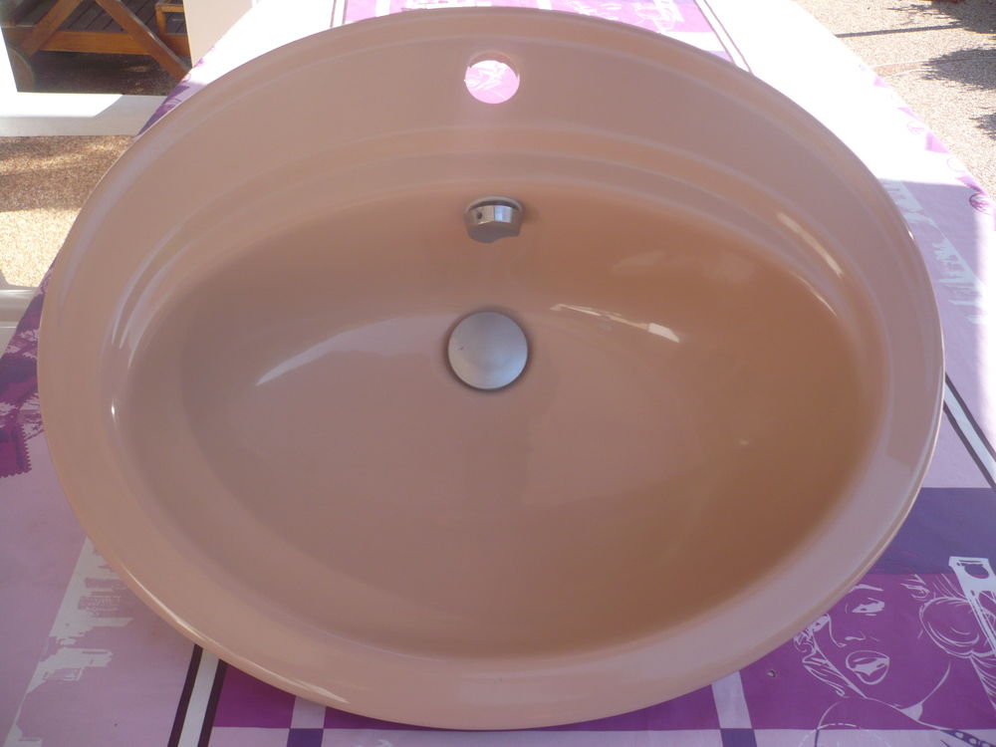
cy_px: 374
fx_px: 1007
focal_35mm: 35
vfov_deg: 40.7
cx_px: 498
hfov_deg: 52.6
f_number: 2.8
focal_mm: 5.8
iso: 100
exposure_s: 1/250
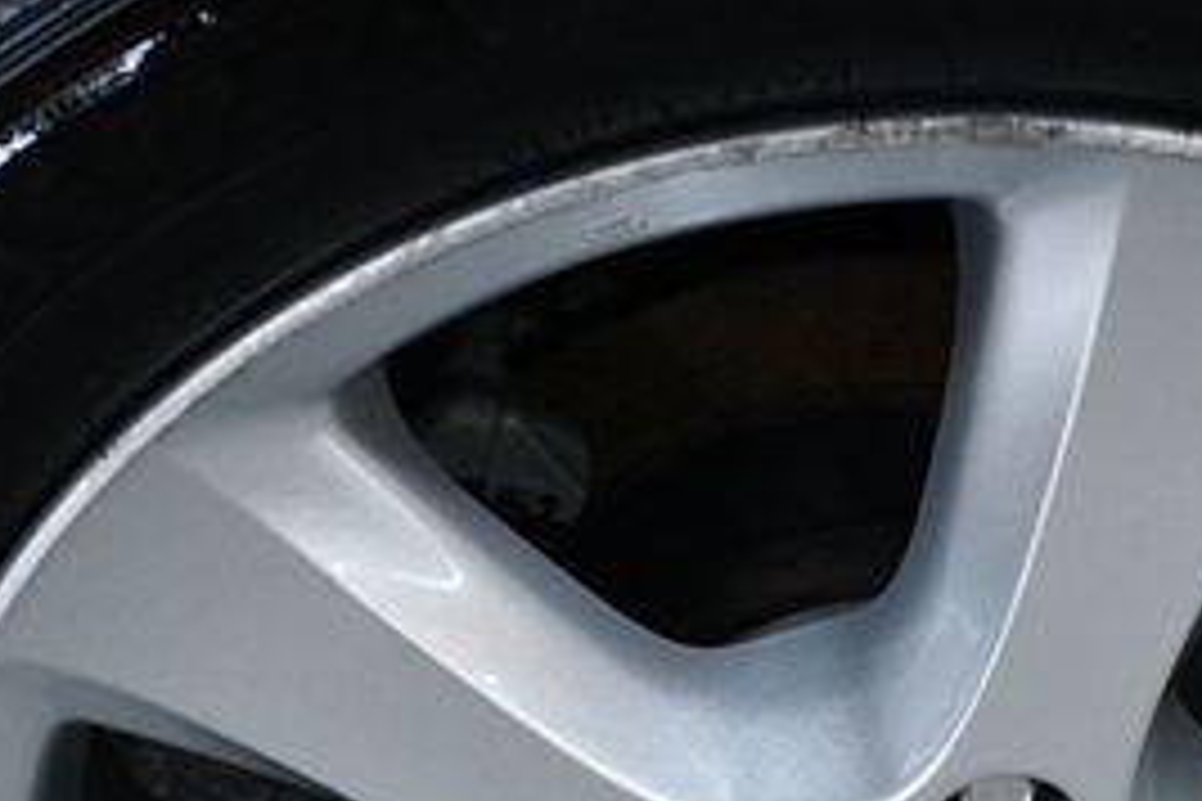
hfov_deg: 14.2
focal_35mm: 144
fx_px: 4808
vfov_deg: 9.4
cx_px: 833
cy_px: 945
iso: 1600
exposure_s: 1/125
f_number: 4.5
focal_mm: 40
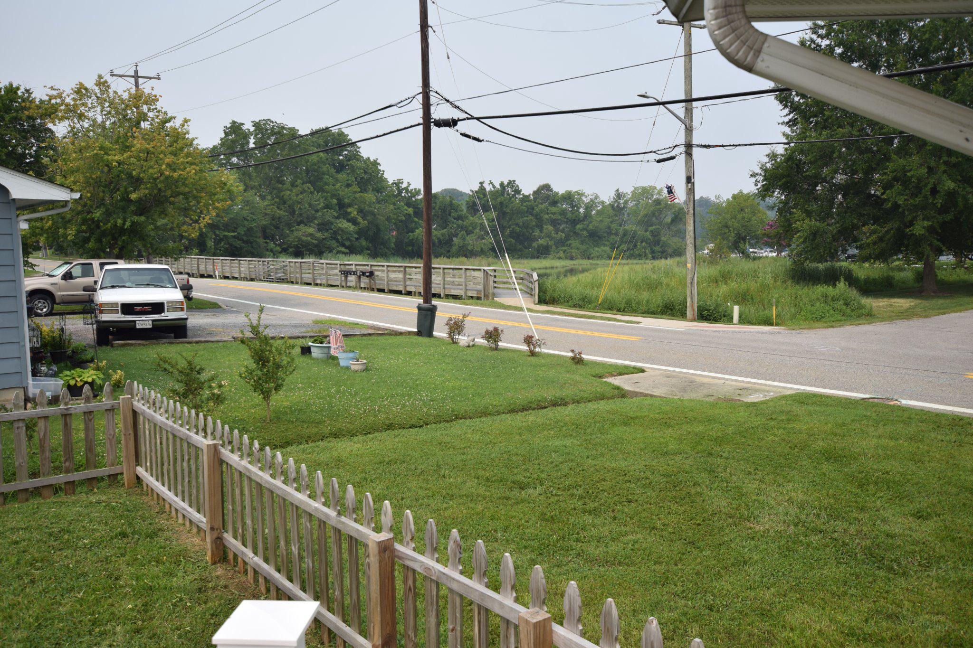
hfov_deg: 61.9
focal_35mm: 30
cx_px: 486
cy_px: 324
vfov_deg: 43.6
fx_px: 811
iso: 100
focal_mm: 20
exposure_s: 1/500
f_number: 5
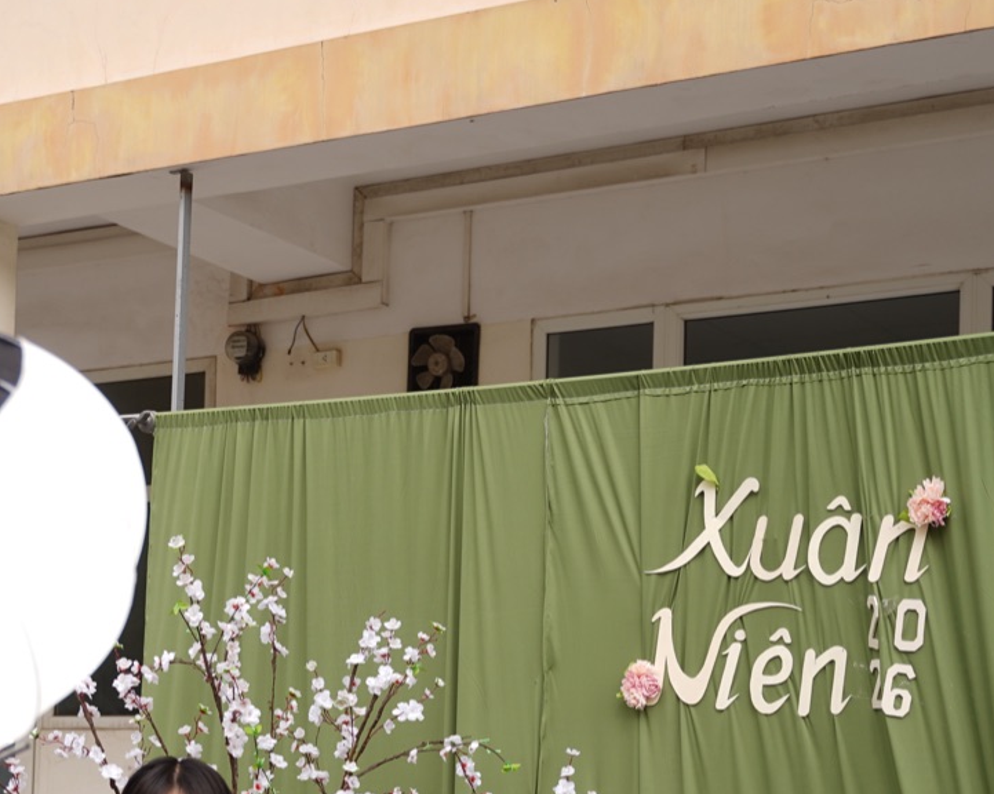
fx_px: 2205
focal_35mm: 75
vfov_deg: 20.1
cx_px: 329
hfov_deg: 25.3
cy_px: 693
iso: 80
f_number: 2.8
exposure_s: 1/800
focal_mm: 36
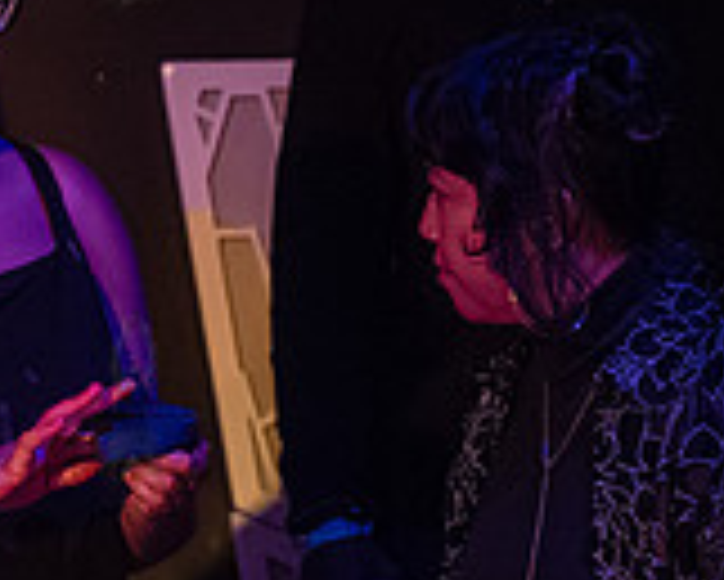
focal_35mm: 398
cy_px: 313
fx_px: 8533
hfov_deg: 4.8
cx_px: -98
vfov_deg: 3.9
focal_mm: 100
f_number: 5
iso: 8000
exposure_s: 1/320
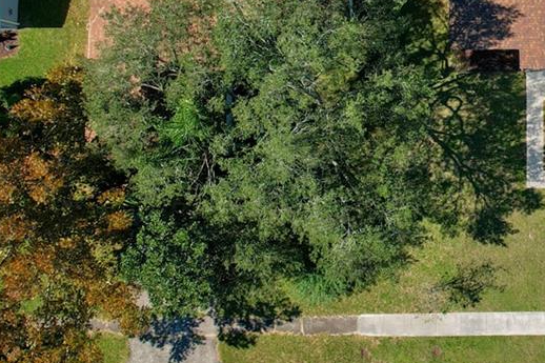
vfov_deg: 19.7
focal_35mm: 68
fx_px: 1029
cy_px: 46
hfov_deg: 28.1
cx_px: 529
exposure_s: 1/120
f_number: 2.8
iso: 100
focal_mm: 8.38
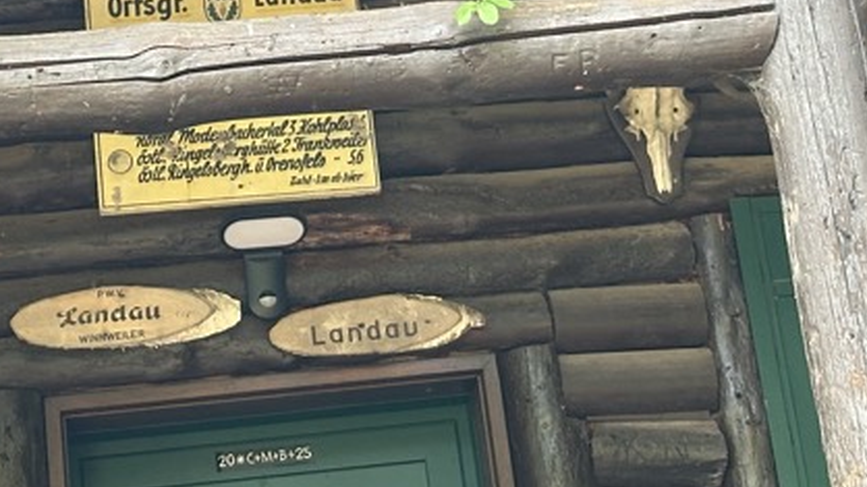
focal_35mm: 128
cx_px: 342
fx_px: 2942
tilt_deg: +26.7
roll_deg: +7.9
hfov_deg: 16.7
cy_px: -242
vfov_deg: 9.2
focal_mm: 6.86
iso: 160
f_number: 1.78
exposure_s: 1/60
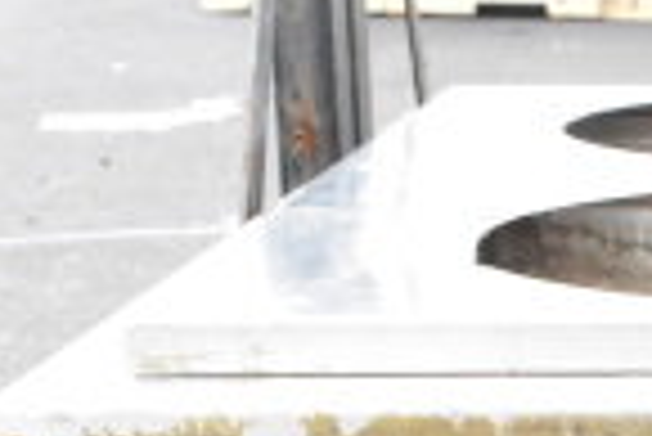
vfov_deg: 10.0
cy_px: 906
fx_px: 2284
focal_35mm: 126
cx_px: 895
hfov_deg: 15.3
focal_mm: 20
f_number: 11
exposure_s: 1/500
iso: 6400
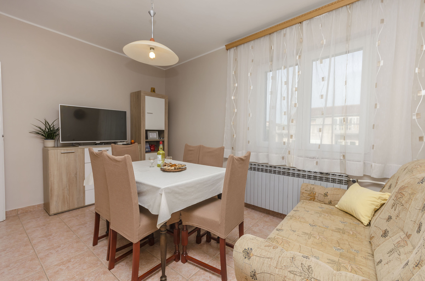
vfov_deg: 77.1
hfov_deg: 100.5
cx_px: 212
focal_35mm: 15
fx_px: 177
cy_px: 140
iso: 100
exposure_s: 1/100
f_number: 8
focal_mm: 10
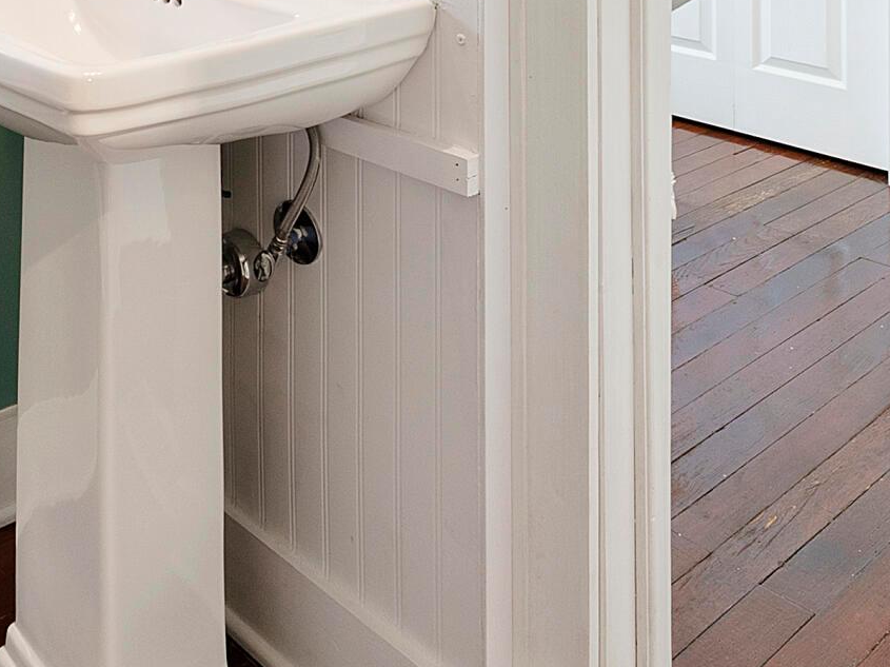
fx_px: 1054
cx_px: -16
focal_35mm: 41
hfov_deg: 39.8
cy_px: -259
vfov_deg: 27.5
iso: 800
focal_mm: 12
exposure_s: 1/3
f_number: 9
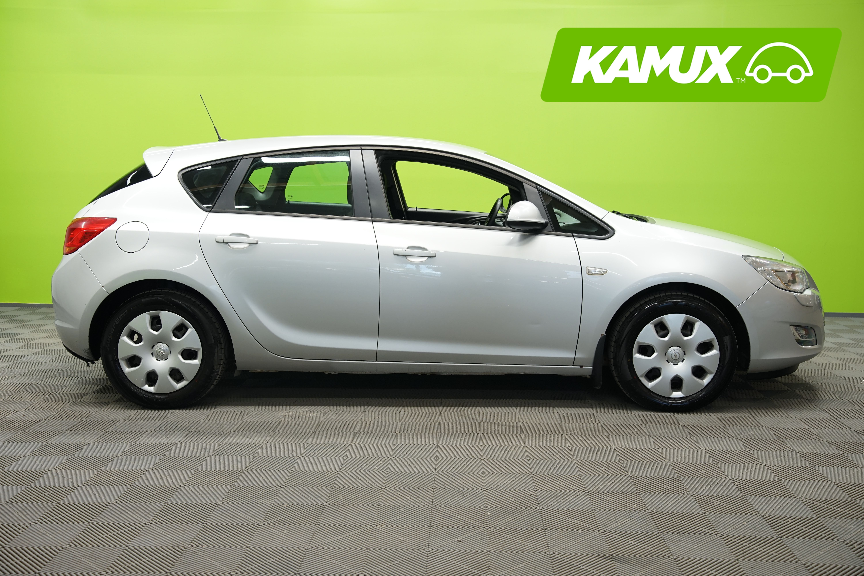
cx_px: 432
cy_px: 288
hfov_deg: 50.7
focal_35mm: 38
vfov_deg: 35.1
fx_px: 912
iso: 500
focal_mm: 38
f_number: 5
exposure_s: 1/15
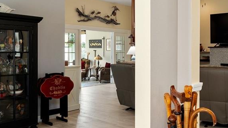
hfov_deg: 46.7
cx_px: 156
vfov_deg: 27.8
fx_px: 259
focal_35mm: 43
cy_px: 54
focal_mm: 14.6
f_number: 7.1
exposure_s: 1/6
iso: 400
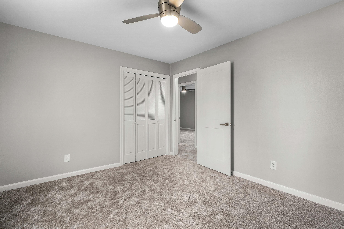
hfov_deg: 96.7
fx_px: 153
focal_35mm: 16
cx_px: 172
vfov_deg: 73.7
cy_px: 114
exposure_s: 1/100
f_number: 7.1
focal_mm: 16
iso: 320
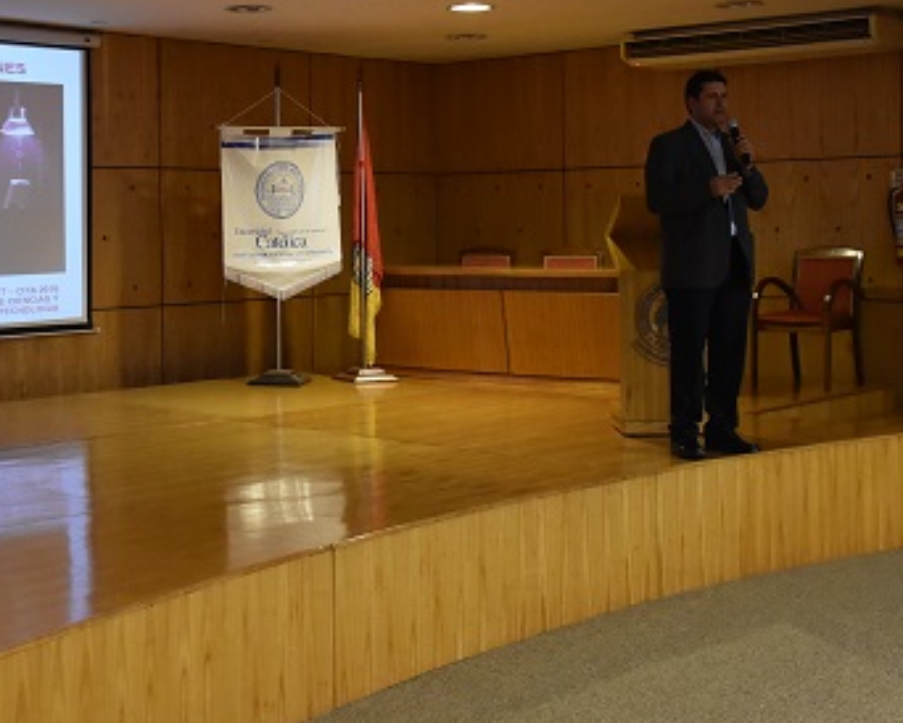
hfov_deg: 32.8
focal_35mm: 57
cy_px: 222
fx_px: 1519
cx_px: 293
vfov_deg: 26.6
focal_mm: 23
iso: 3600
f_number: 3.8
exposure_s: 1/60
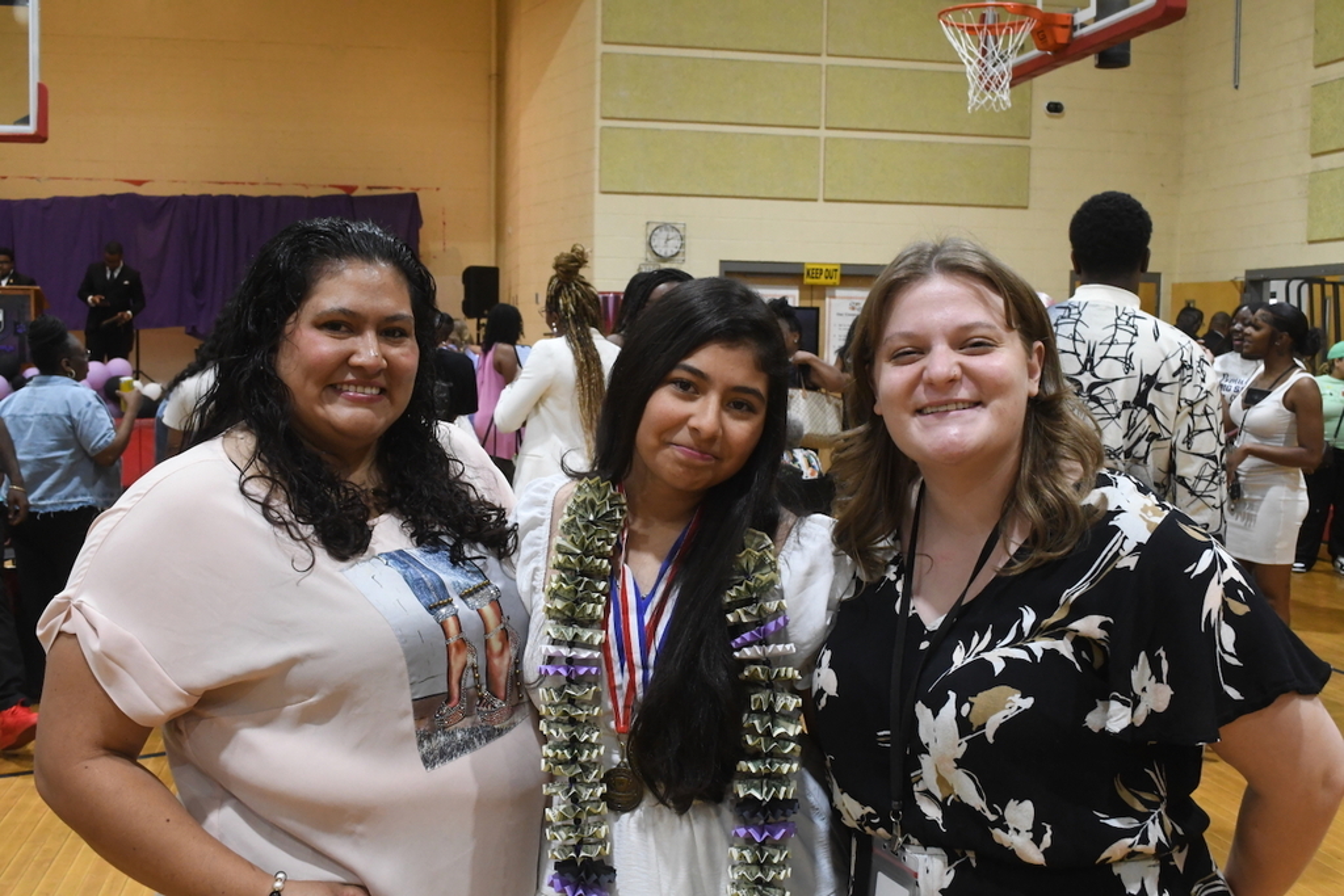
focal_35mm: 39
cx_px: 672
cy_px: 448
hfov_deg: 49.5
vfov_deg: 34.2
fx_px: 1456
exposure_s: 1/100
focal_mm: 26
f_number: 8
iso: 3200
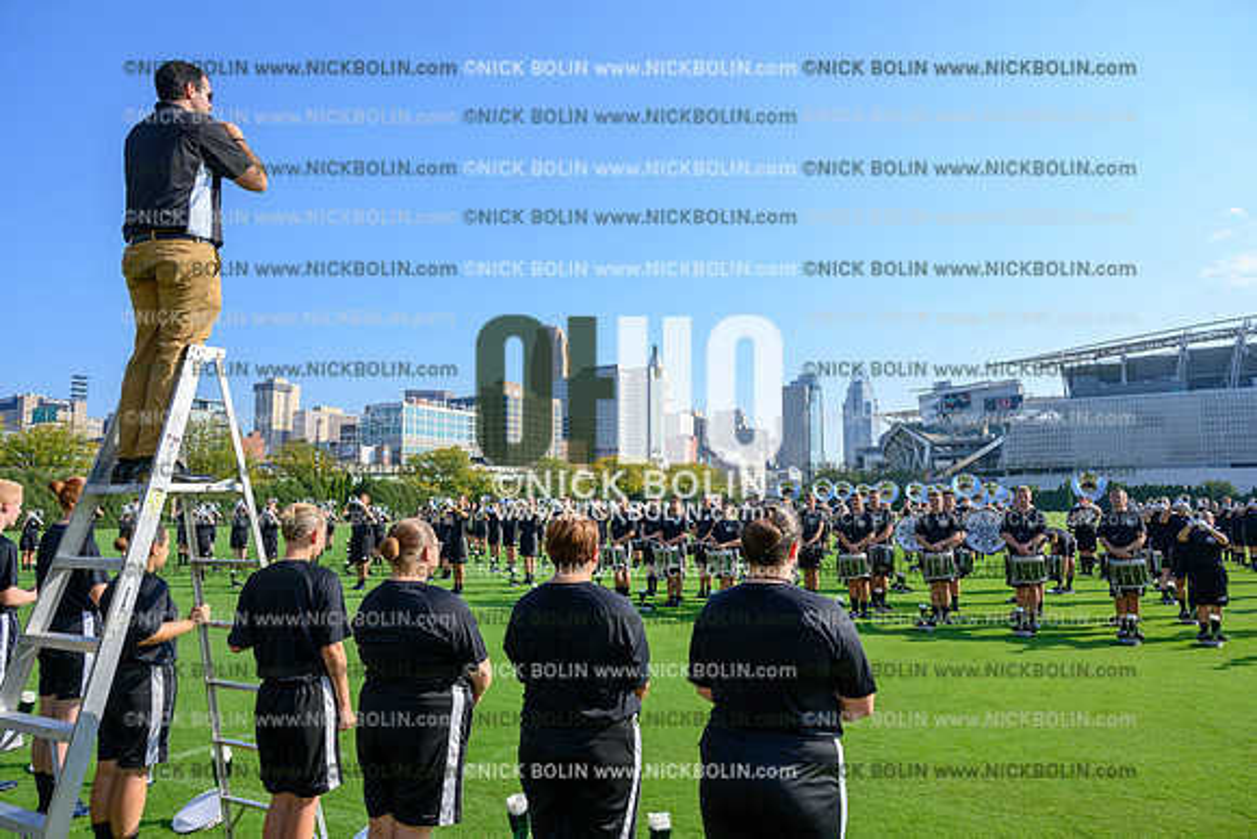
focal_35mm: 24
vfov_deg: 53.2
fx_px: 838
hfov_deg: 73.7
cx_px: 628
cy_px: 420
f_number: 7.1
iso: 80
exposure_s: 1/200
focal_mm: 24
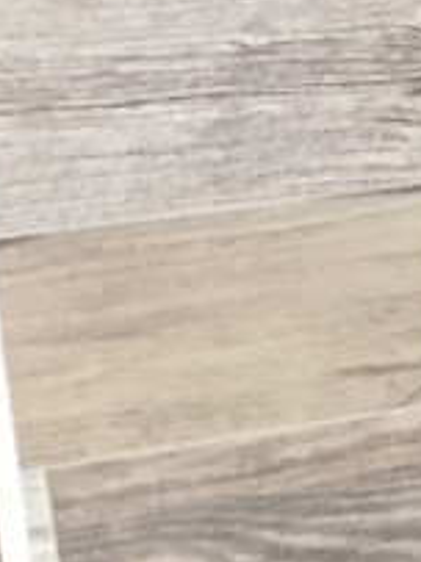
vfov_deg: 10.1
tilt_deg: -27.8
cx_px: 1388
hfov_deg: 6.7
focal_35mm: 195
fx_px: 3165
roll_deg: -4.2
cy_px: 538
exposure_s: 1/15
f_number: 2.2
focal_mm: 4.15
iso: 250
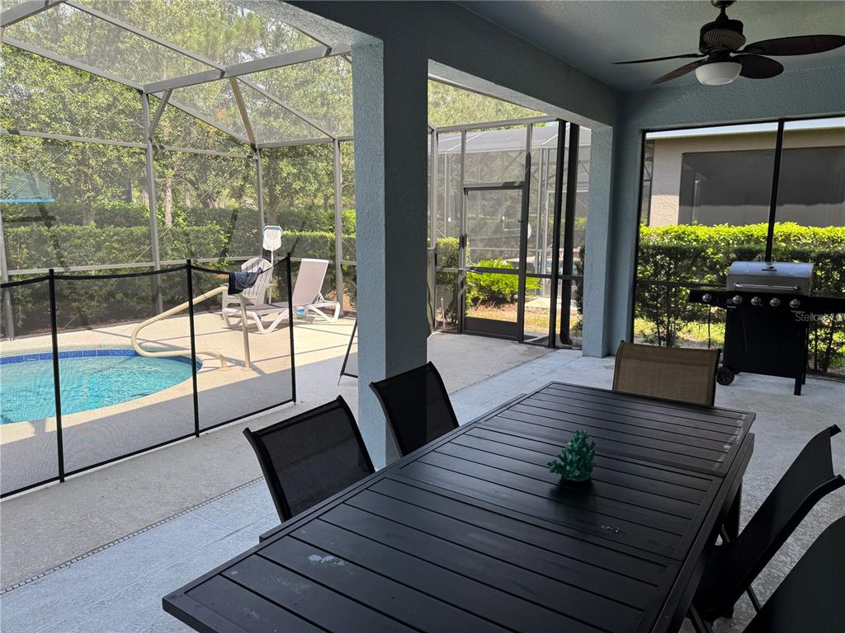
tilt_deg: -9.0
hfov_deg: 71.6
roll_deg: -0.8
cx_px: 422
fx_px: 586
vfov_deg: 56.8
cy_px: 316
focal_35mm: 24
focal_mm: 6.76
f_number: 1.78
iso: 80
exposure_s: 1/577
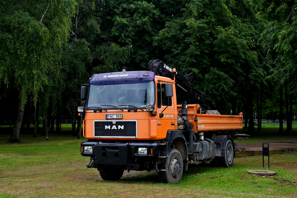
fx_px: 396
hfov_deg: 41.1
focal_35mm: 48
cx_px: 148
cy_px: 99
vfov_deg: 28.1
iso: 200
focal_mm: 32
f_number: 6.3
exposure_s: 1/400
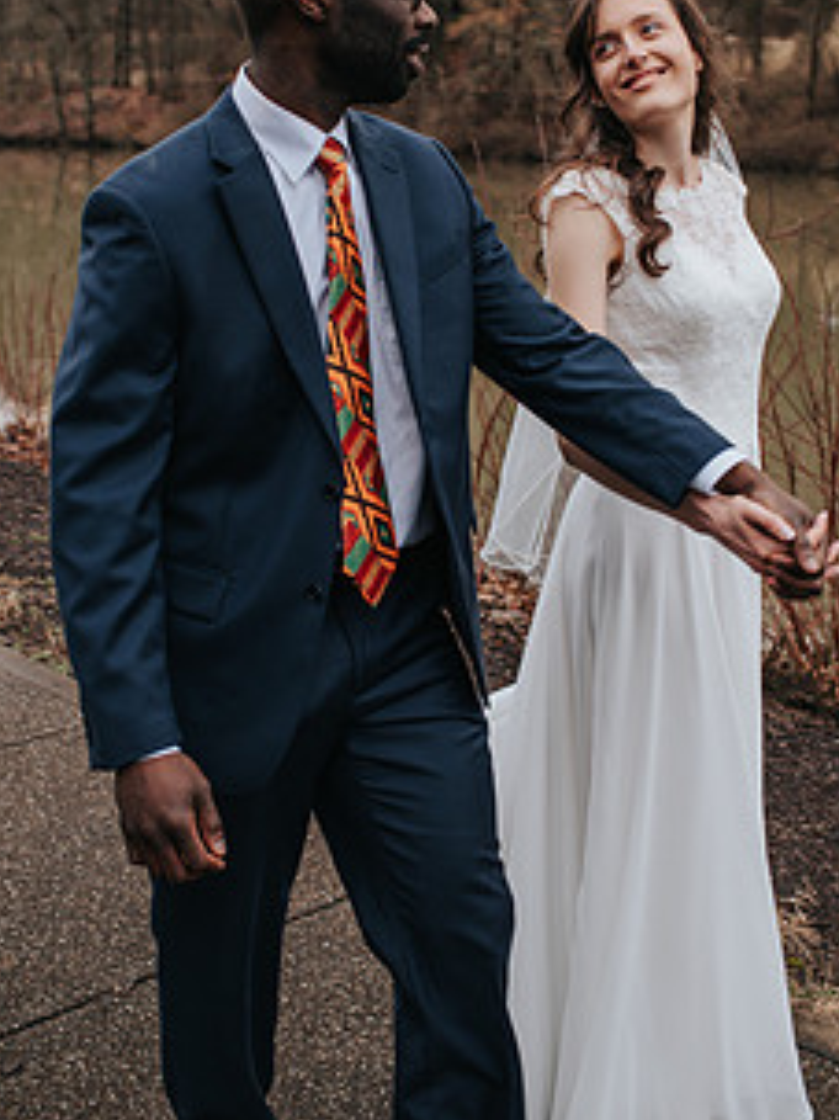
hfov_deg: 29.1
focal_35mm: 50
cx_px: 405
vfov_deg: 37.9
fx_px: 1617
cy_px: 396
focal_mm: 35
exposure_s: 1/200
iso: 140
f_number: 3.2
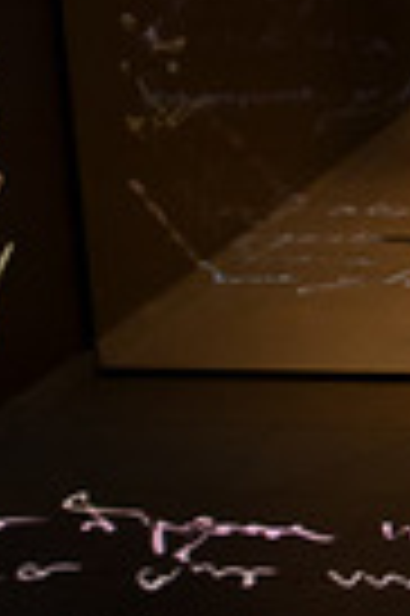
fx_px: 1541
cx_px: 651
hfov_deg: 14.0
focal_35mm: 90
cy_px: 90
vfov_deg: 22.2
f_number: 2.8
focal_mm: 25
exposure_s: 1/30
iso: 1250
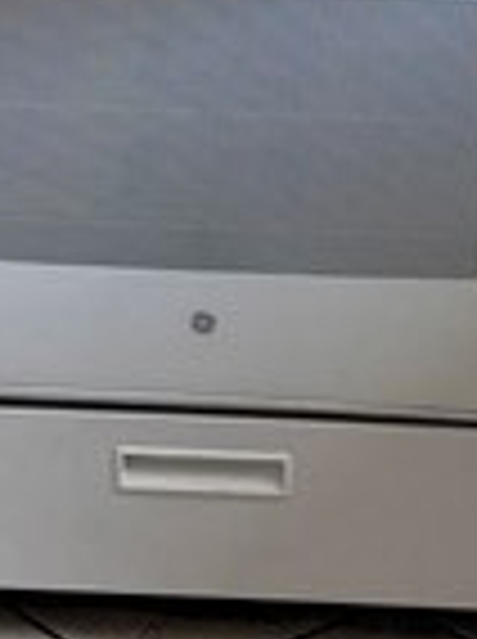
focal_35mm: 188
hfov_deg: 7.9
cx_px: 166
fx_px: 3465
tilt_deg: -13.5
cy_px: -284
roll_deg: -0.5
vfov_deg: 10.2
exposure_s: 1/122
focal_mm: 5.96
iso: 100
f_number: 1.6
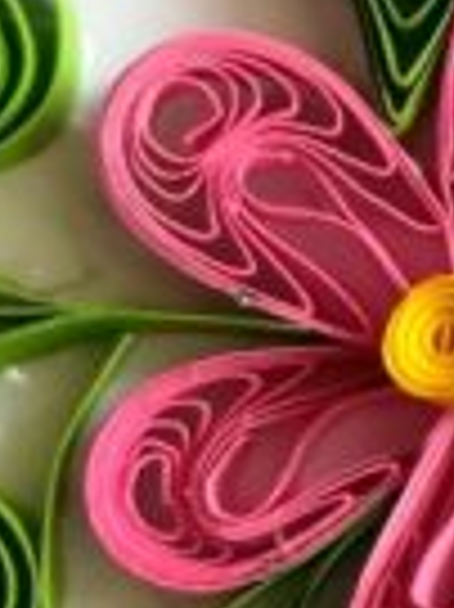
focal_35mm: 154
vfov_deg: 12.6
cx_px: 1115
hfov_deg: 8.7
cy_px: -59
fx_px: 2697
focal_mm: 3.83
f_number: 2.2
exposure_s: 1/100
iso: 100
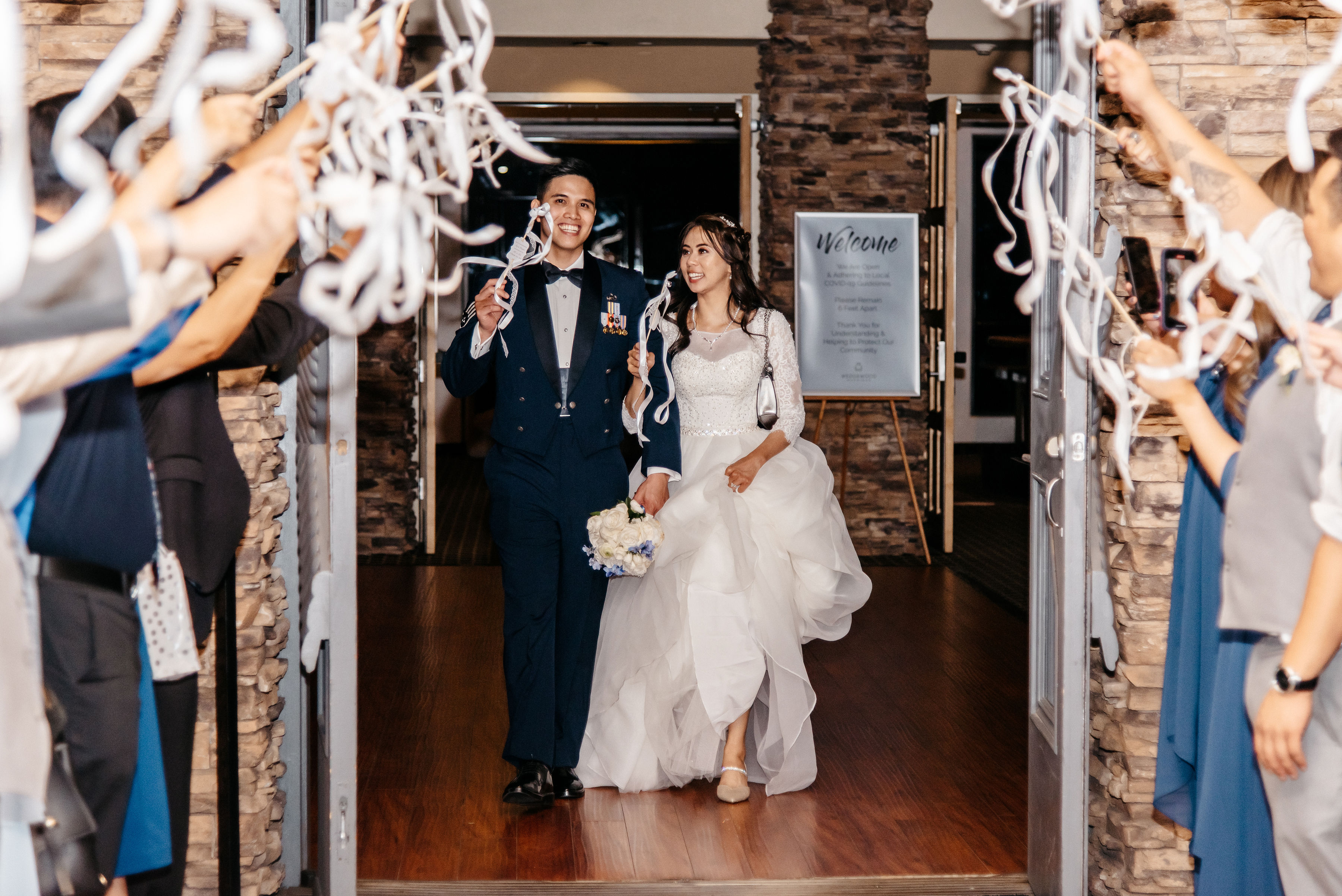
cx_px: 671
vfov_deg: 14.7
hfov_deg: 21.9
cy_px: 448
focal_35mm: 93
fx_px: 3469
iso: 400
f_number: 4
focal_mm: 85
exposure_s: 1/250
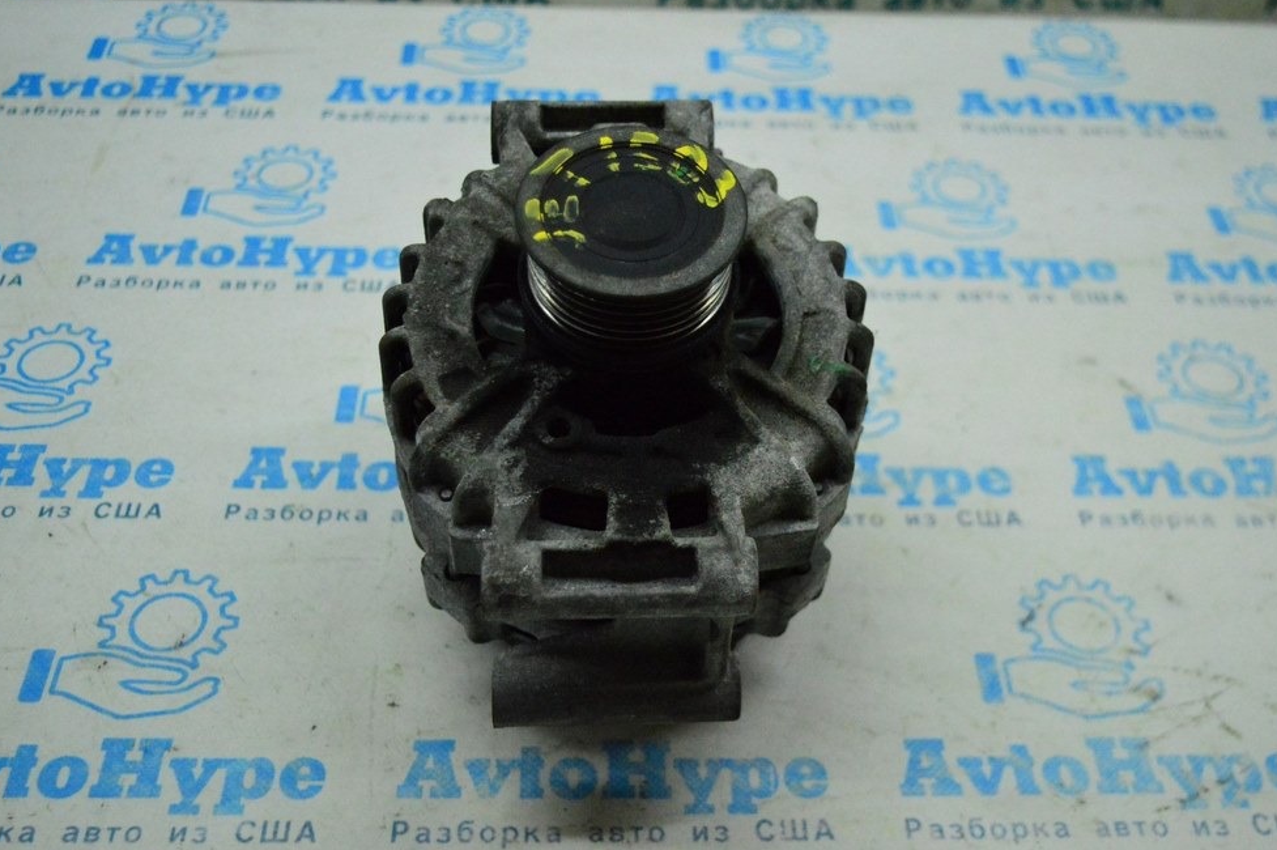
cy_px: 407
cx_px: 656
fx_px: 1560
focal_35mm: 44
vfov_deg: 30.5
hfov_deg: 44.5
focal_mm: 28
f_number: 4.2
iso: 6400
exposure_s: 1/1250
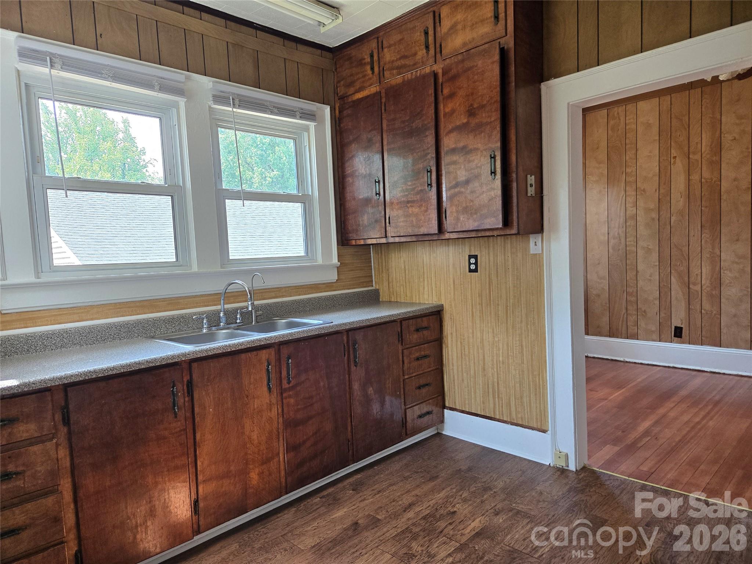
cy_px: 282
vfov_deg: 58.9
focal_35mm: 23
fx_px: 500
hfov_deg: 73.9
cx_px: 376
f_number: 1.8
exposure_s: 1/180
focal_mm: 5.4
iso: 160
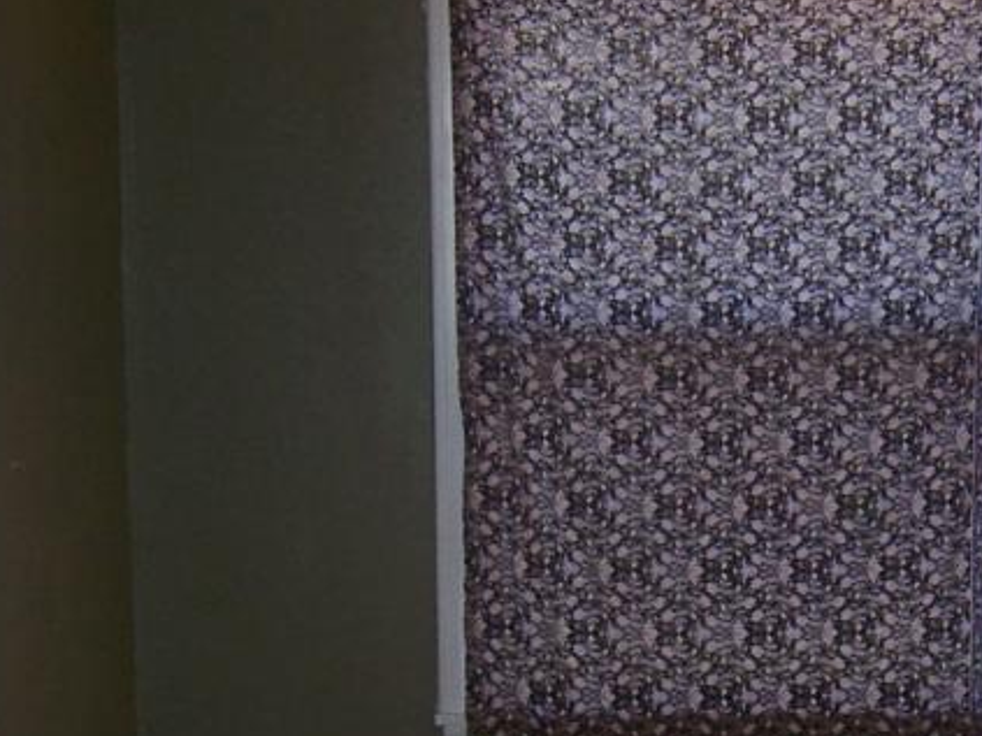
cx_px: 750
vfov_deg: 13.4
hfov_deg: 17.9
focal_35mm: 109
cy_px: 769
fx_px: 3091
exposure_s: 1/60
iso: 80
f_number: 2.8
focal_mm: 6.2
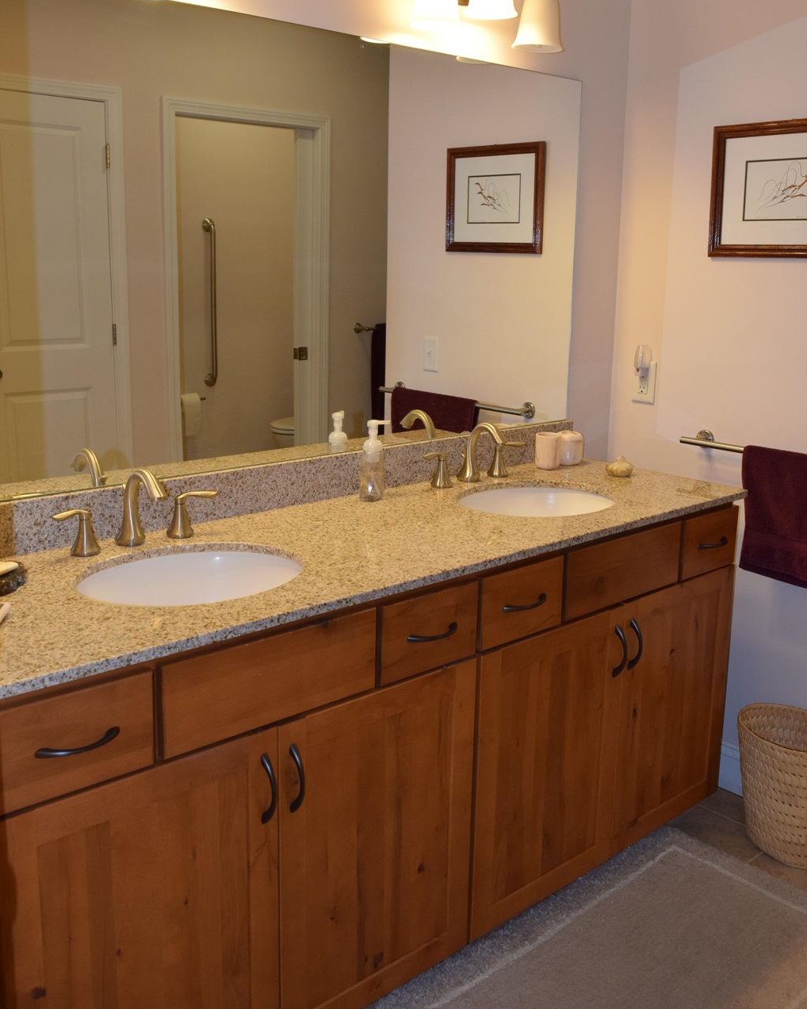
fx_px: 1015
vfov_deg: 52.7
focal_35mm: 34
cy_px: 442
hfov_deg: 43.4
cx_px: 404
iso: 800
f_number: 5.6
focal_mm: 20
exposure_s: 1/125
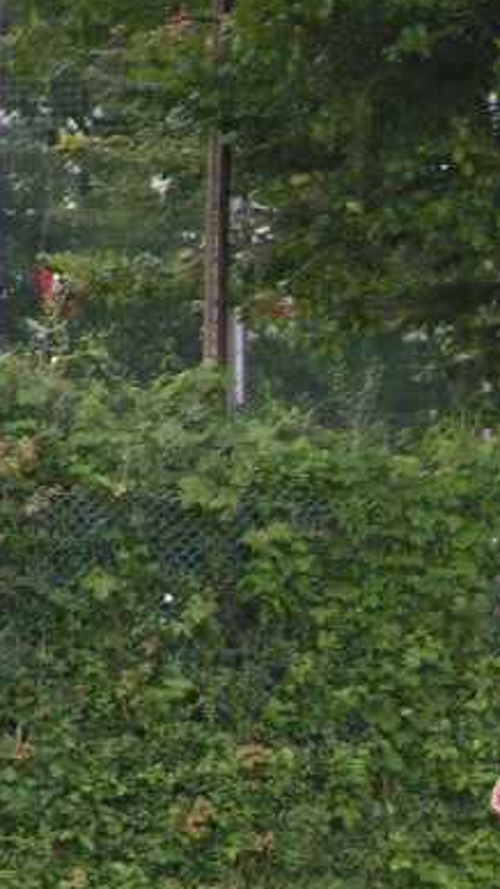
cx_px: 420
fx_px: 20146
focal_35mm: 854
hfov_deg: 1.4
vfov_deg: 2.5
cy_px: 676
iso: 125
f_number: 3.5
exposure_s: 1/320
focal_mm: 58
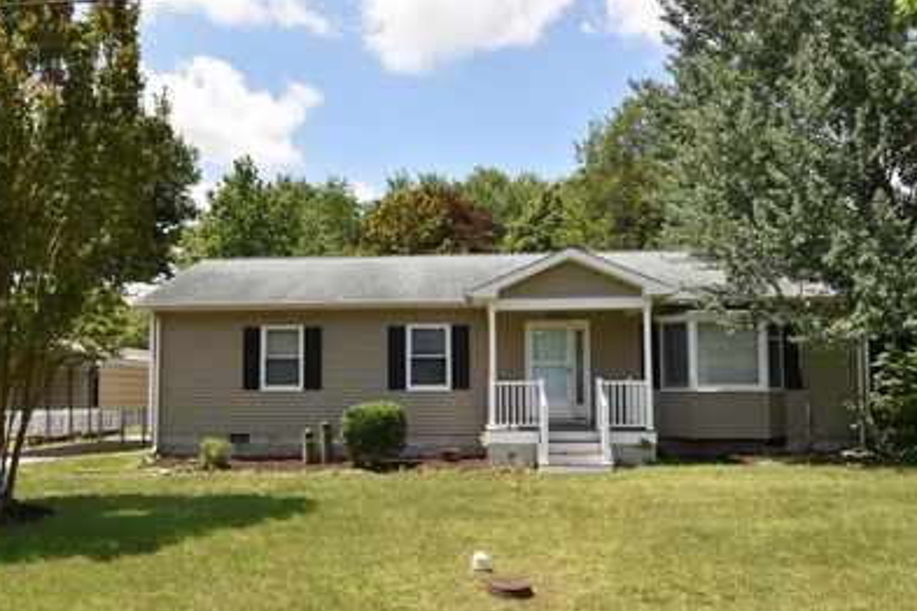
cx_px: 404
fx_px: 729
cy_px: 347
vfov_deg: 45.4
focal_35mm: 29
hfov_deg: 64.1
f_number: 14
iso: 800
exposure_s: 1/800
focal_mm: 15
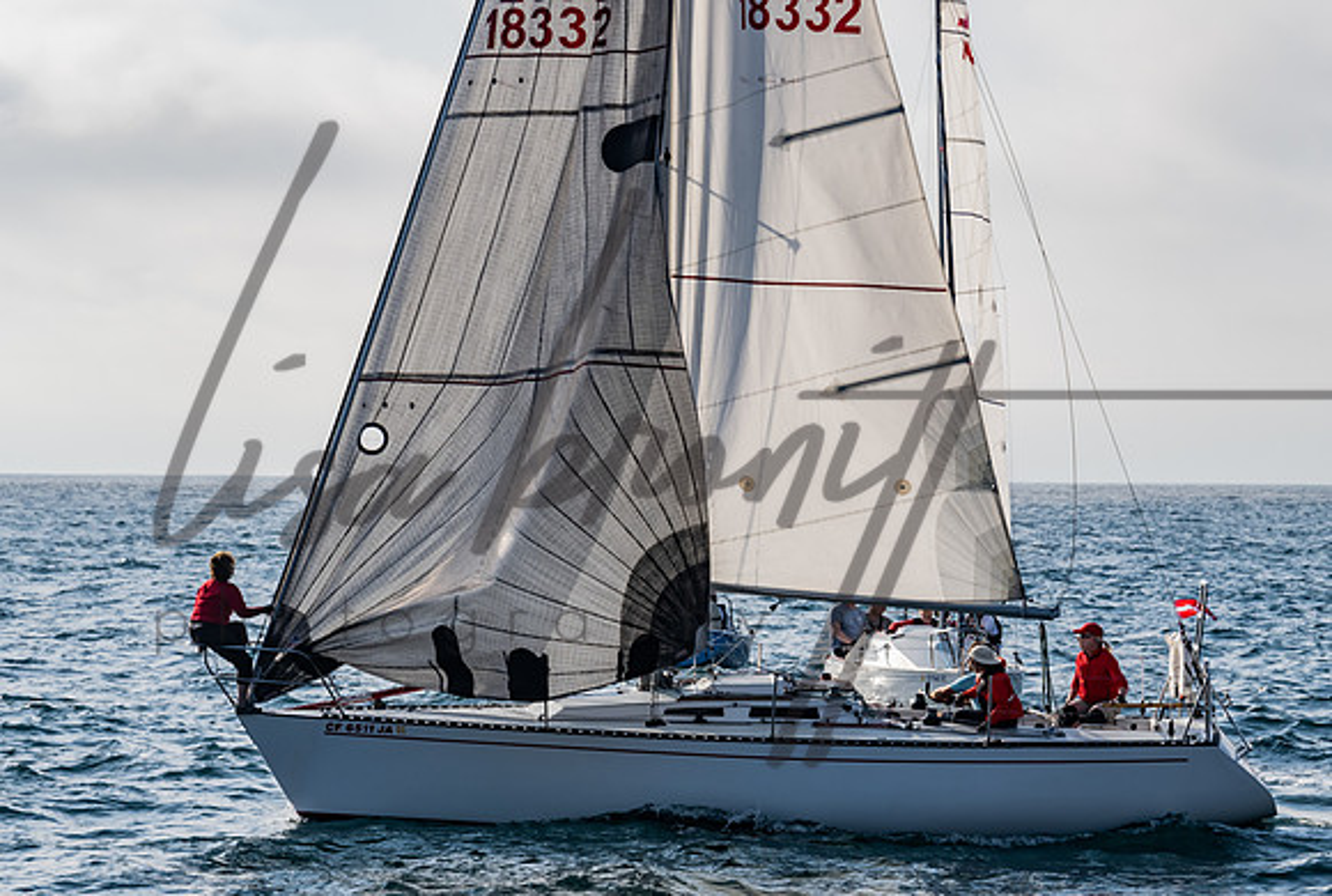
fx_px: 5484
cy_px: 390
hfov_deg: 13.8
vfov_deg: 9.3
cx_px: 767
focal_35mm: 148
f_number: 9
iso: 400
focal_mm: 105
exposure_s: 1/1000
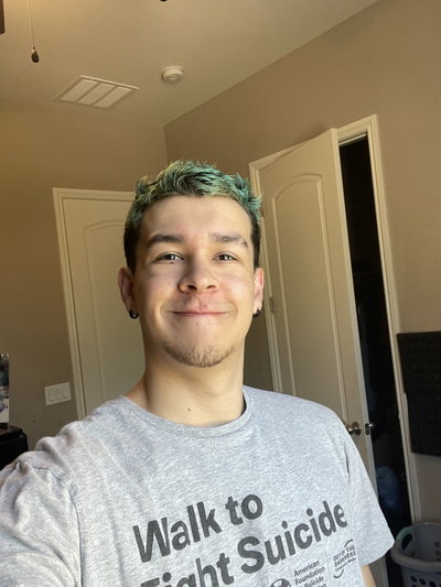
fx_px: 509
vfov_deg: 60.0
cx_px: 220
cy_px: 294
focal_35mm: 30
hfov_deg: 46.8
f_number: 2.2
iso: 100
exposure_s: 1/64
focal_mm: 2.71
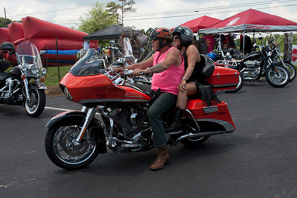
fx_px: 363
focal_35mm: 44
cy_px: 99
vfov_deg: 30.5
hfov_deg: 44.5
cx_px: 148
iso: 200
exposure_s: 1/320
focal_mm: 44
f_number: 9
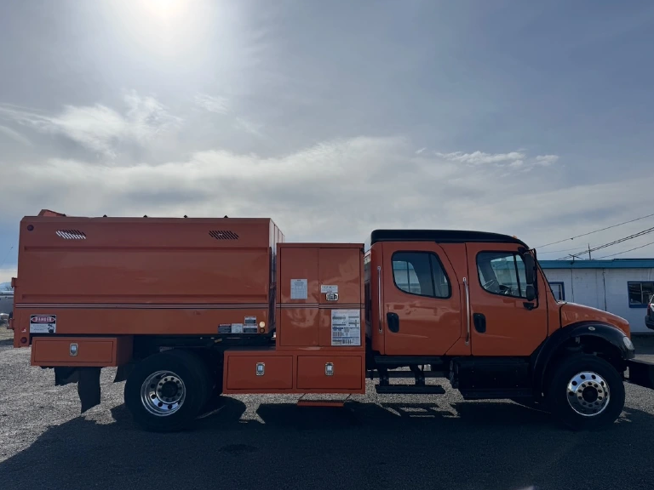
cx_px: 333
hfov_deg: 69.4
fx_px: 472
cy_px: 252
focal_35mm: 25
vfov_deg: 54.9
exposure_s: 1/15152
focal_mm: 6.76
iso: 64
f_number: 1.78
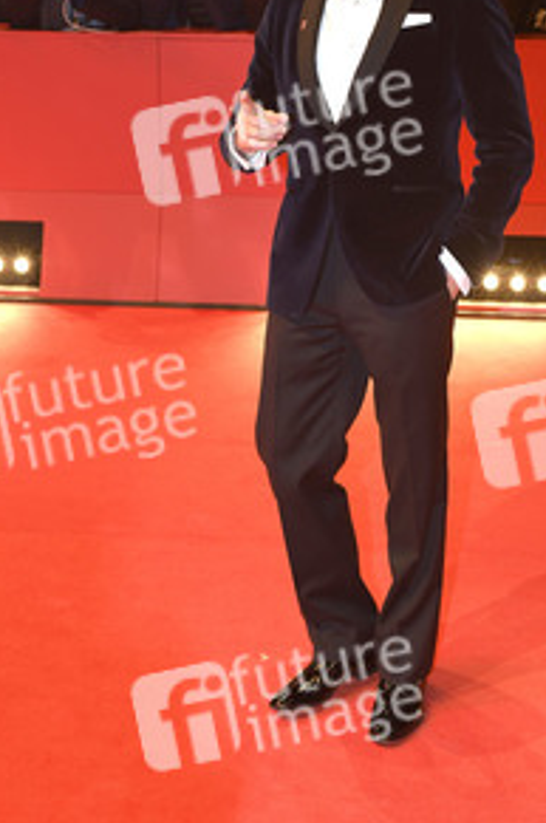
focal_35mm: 66
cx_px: 359
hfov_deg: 20.5
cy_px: 280
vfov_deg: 30.4
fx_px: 1507
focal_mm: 48
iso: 1250
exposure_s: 1/250
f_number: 5
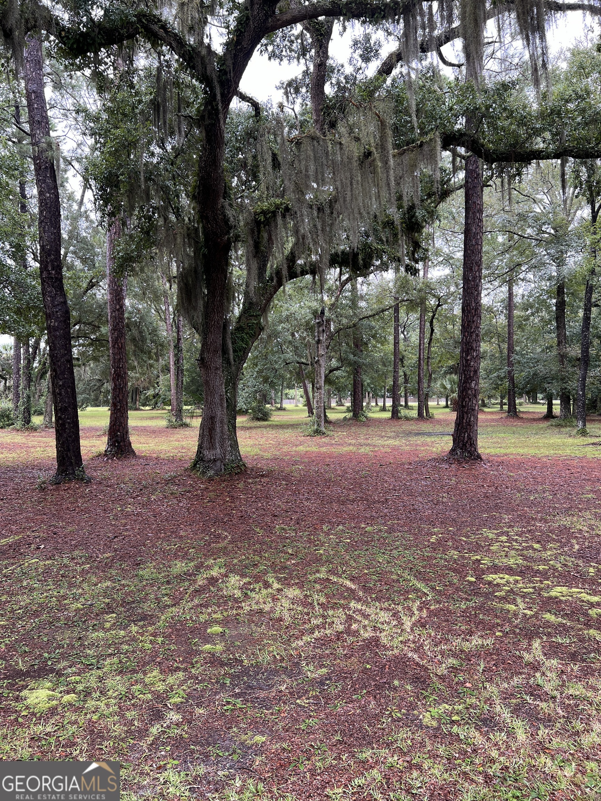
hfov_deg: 53.1
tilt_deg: -0.4
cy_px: 400
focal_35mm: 26
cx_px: 300
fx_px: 602
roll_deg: -0.5
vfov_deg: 67.3
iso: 64
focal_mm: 5.7
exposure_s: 1/145
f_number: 1.5
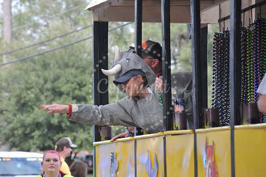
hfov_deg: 10.3
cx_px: 133
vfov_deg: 6.9
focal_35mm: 200
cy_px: 88
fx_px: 1477
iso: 250
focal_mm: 200
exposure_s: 1/80
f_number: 9
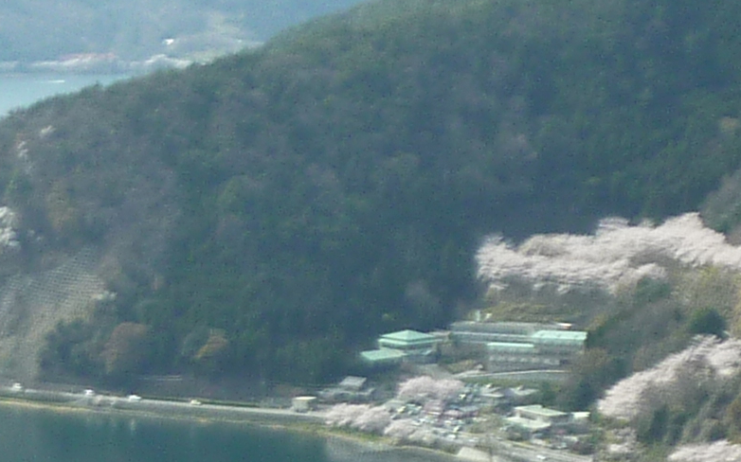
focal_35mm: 175
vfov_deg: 7.5
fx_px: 3533
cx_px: 109
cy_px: 291
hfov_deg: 11.9
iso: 80
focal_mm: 5.7
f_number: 4
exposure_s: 1/400
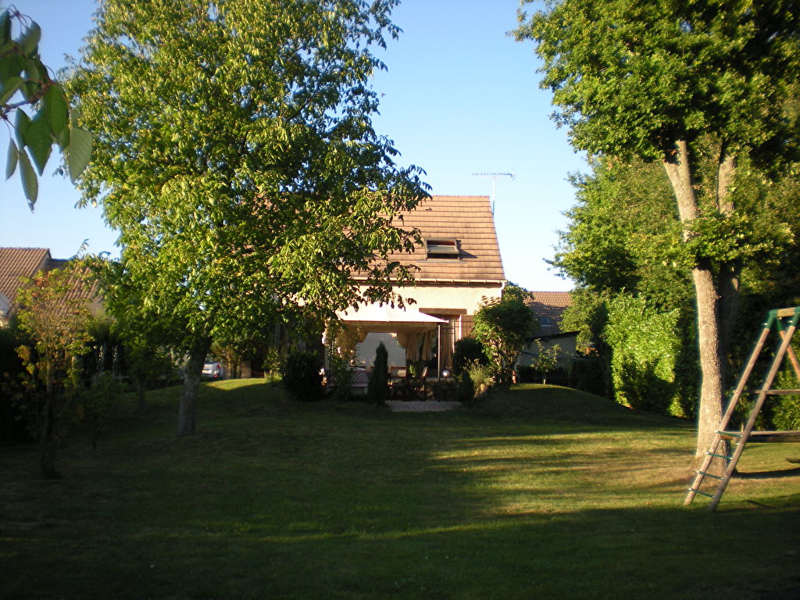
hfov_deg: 49.0
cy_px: 300
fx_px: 878
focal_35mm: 38
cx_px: 400
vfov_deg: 37.7
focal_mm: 6.3
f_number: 3.1
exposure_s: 1/312
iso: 89
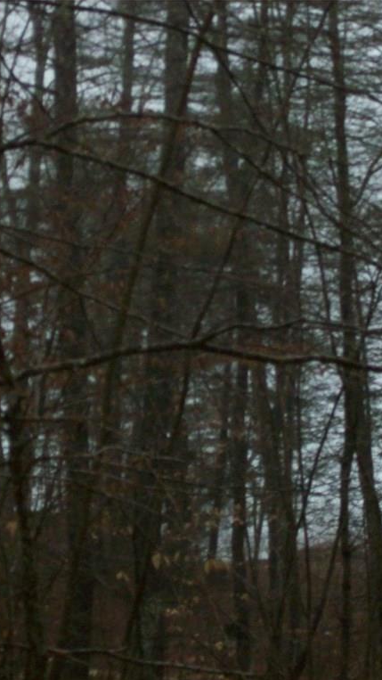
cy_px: 341
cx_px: 229
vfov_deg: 13.6
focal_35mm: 158
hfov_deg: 7.7
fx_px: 2846
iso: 200
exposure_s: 1/128
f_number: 4.8
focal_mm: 18
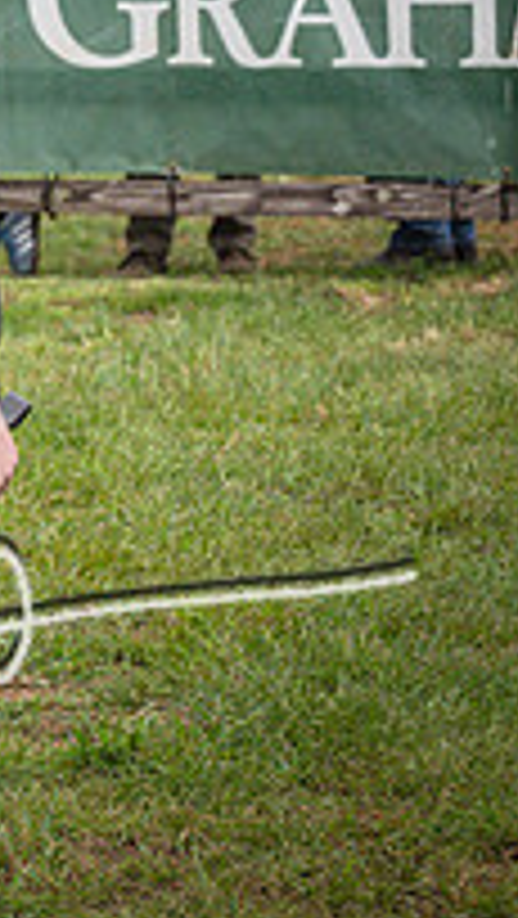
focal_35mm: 243
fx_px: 5924
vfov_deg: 8.8
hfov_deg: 4.8
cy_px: 99
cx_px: -825
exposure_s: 1/5000
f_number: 4.5
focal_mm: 70
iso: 800
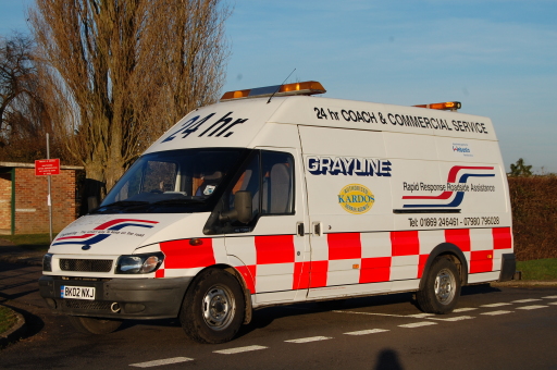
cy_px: 185
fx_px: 1043
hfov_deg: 29.9
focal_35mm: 68
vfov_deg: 20.1
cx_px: 278
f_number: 10
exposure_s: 1/400
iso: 200
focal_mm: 45
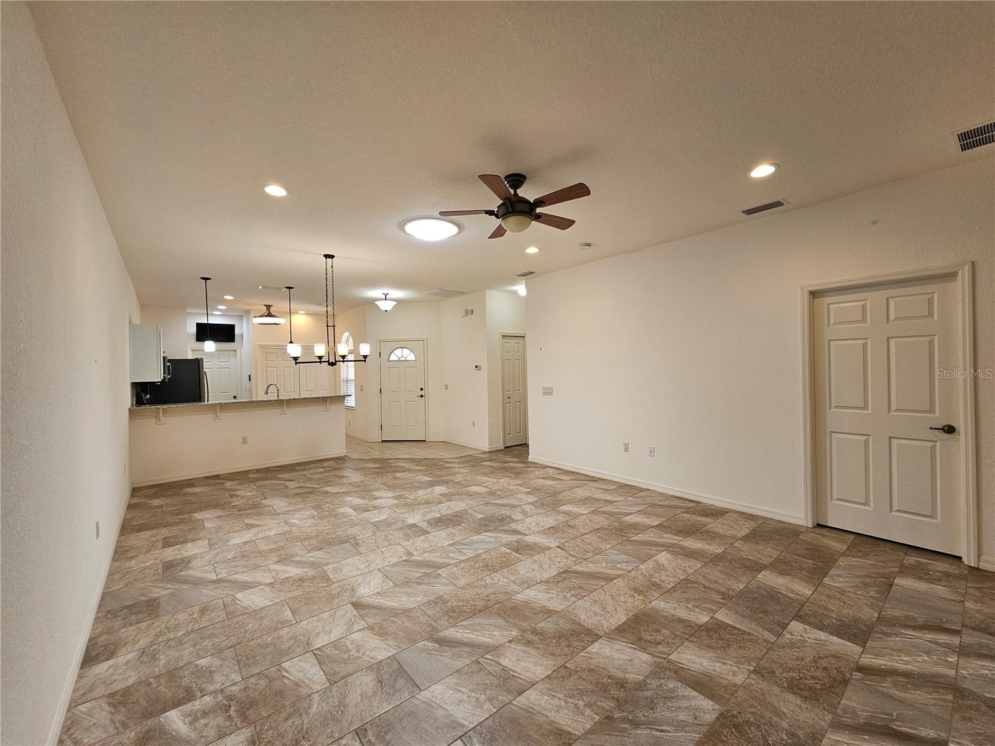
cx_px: 498
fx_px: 374
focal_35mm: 13
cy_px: 373
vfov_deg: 89.9
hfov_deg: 106.2
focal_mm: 2.2
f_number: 2.2
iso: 100
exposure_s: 1/60
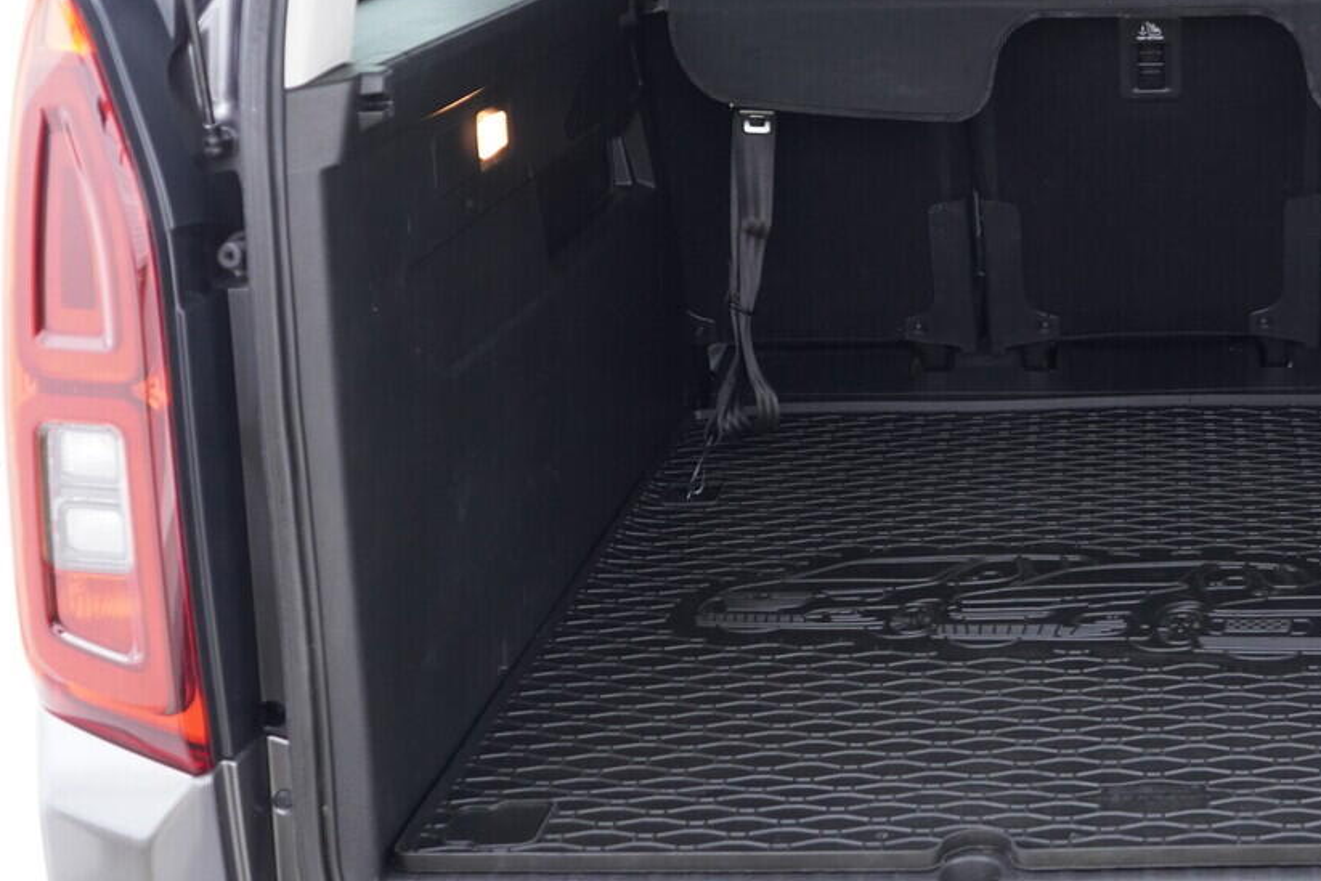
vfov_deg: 21.4
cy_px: 252
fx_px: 2312
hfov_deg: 30.8
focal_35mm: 63
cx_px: 1114
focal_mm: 24
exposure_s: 1/40
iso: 640
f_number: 2.8
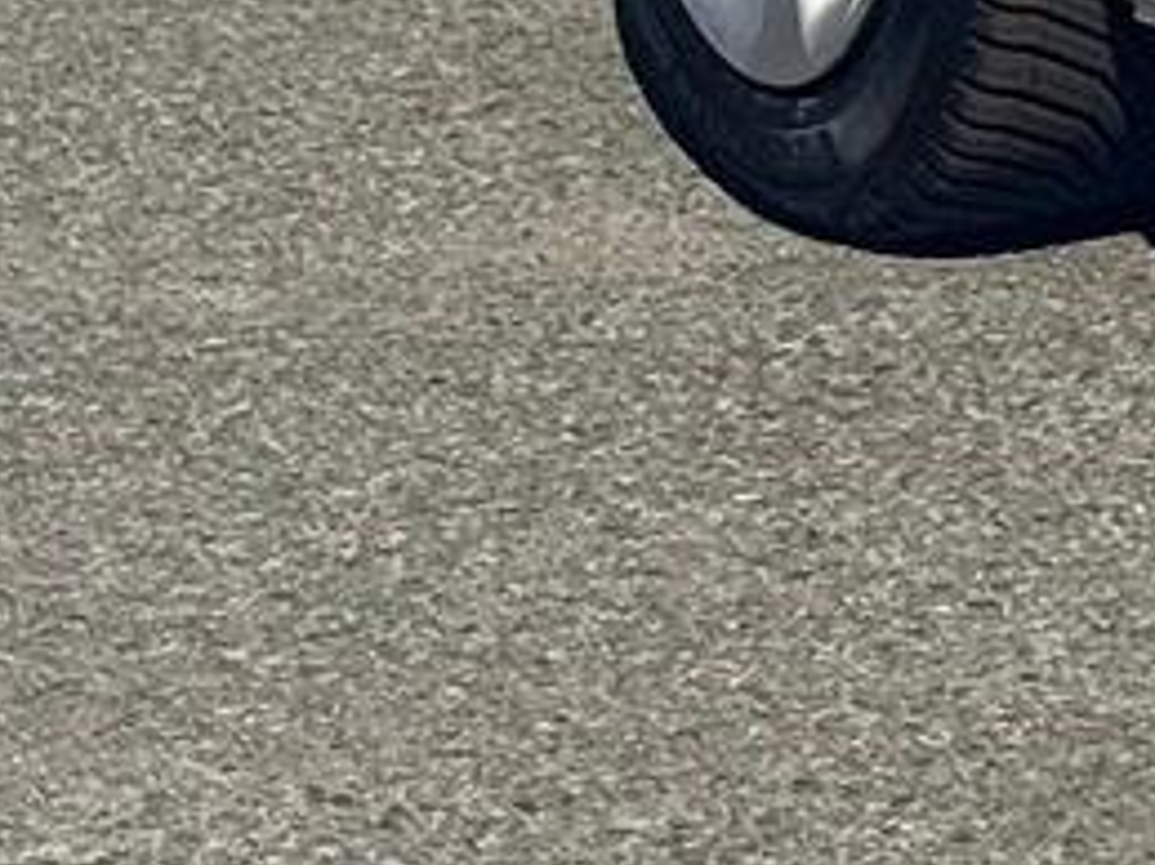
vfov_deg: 6.1
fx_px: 7904
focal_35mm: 237
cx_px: 1690
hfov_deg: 8.2
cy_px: -1048
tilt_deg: -7.5
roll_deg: -0.7
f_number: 1.78
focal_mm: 6.76
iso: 64
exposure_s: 1/15385
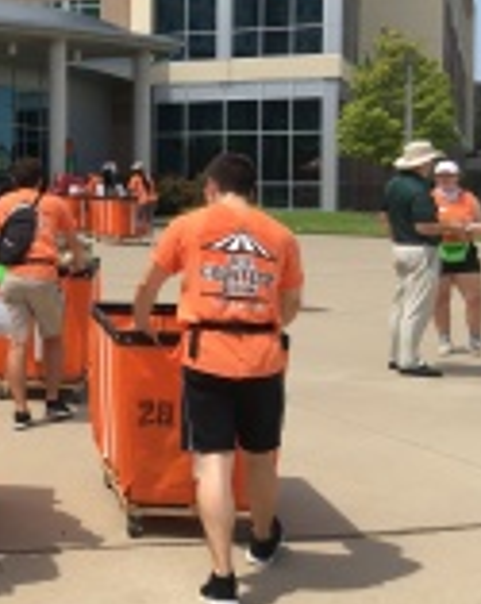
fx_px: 1178
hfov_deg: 21.0
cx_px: -139
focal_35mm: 66
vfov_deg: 28.7
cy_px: 239
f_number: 2.2
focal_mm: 4.15
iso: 25
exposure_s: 1/1148
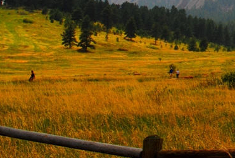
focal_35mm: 122
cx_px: 339
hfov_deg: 15.6
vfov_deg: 10.9
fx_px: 798
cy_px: -69
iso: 100
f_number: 11
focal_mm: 26
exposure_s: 1/200
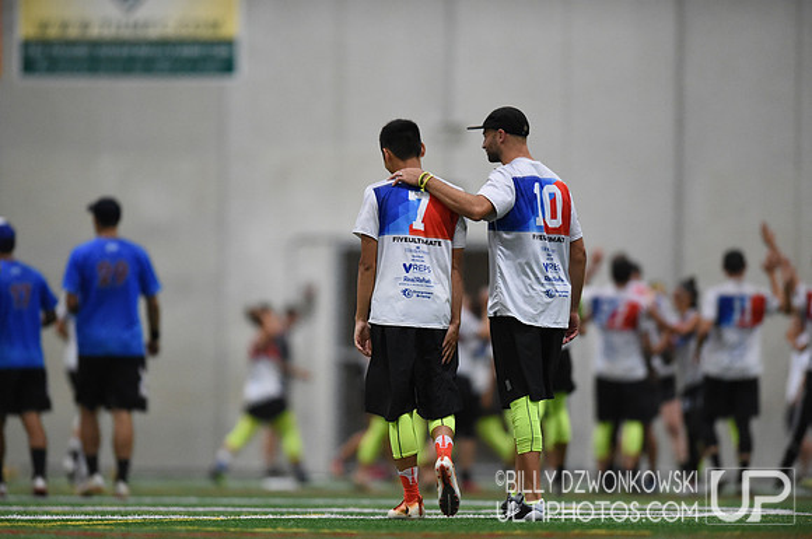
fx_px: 9010
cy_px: 270
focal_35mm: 400
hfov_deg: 5.2
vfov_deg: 3.4
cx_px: 406
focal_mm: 400
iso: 10000
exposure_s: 1/640
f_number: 2.8
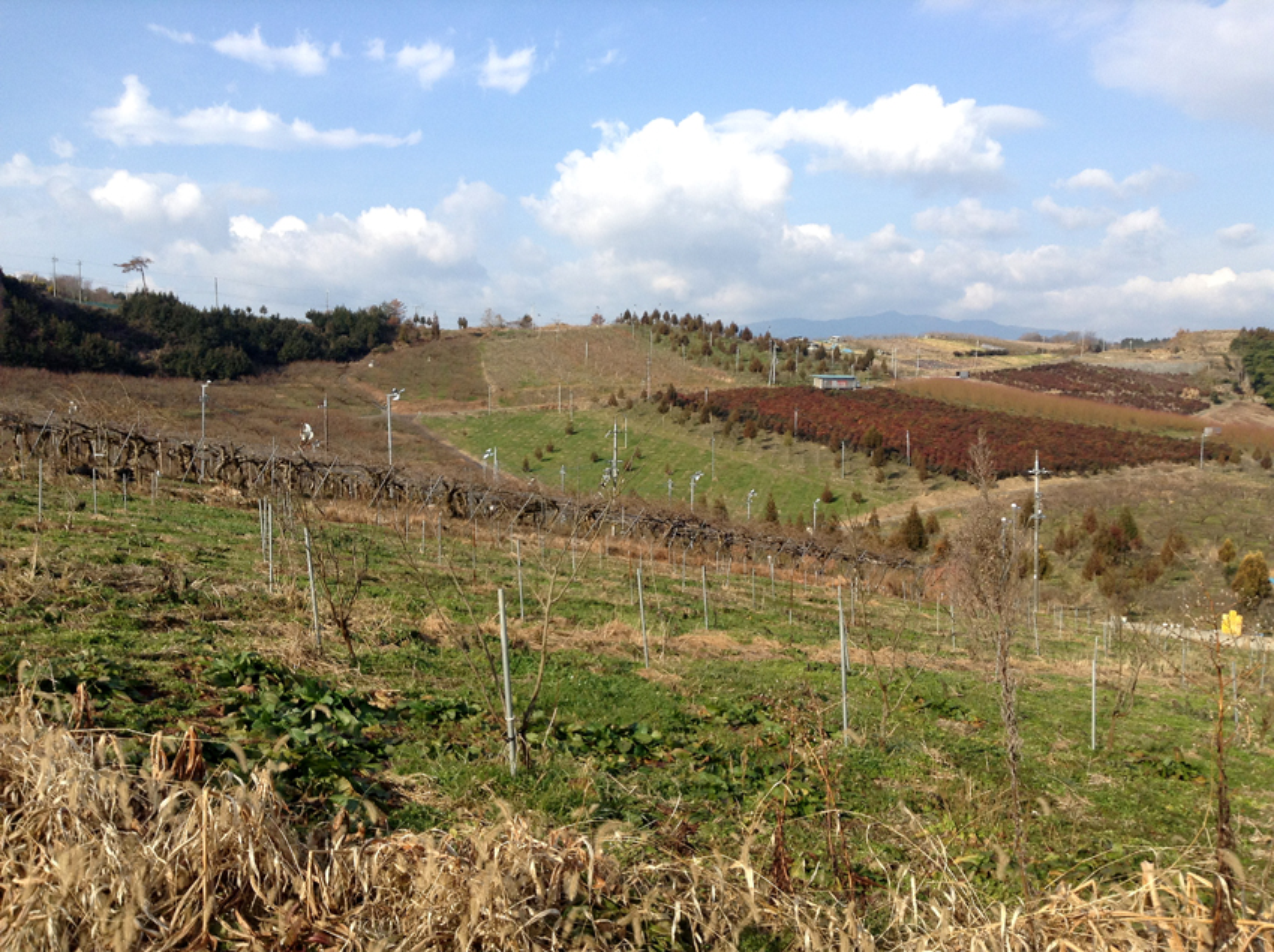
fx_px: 1213
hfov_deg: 55.4
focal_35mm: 33
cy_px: 476
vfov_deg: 42.8
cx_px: 637
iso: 32
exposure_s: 1/742
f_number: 2.4
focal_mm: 3.3
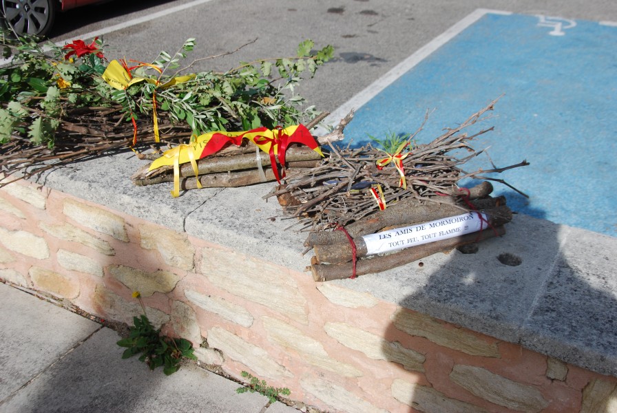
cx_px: 308
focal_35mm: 40
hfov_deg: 47.9
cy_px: 206
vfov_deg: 33.1
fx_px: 695
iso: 100
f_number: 8
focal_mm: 27
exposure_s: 1/250
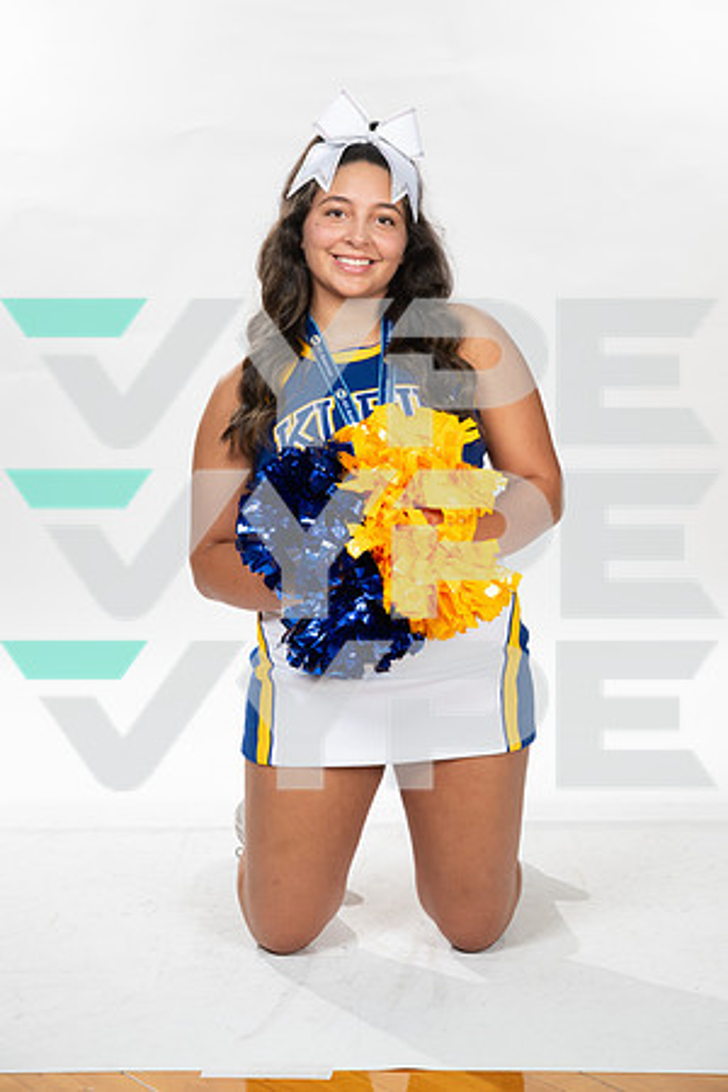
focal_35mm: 70
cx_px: 364
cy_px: 546
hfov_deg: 19.5
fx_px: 2123
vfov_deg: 28.8
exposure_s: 1/320
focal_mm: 70
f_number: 7.1
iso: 800
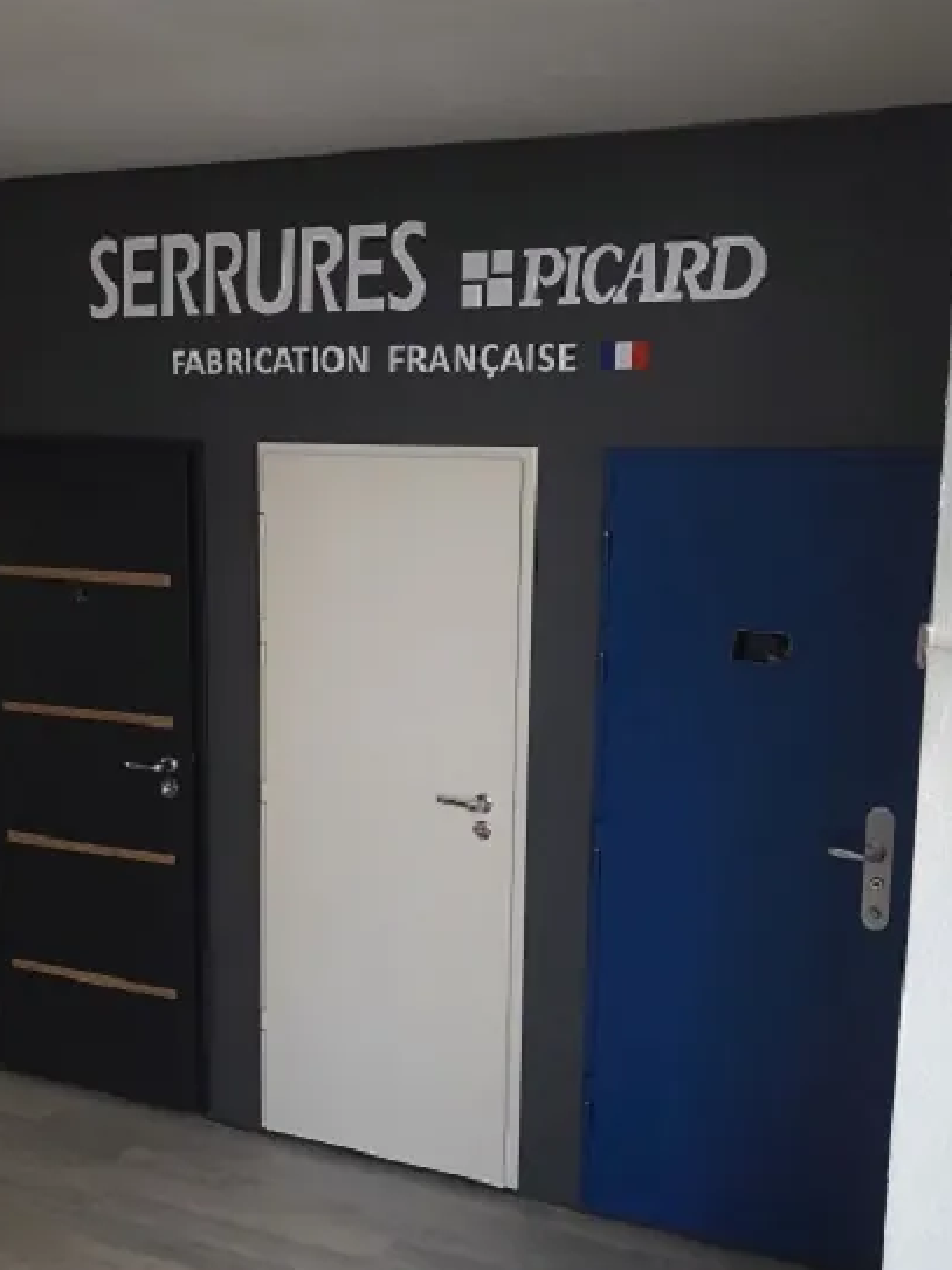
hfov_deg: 48.2
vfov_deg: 61.7
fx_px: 1064
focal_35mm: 29
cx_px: 480
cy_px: 653
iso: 40
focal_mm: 3.7
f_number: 1.9
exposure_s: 1/134
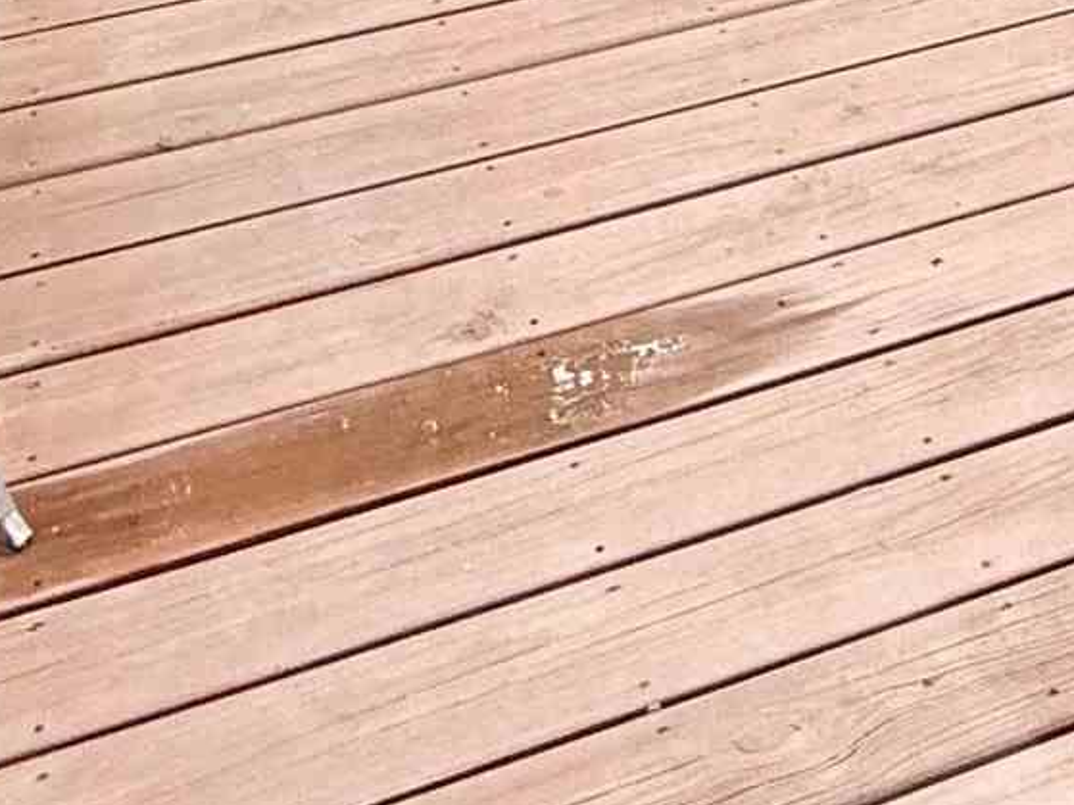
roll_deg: +0.0
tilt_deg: -8.1
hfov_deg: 24.1
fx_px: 2388
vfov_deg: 14.5
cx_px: 1112
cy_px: -966
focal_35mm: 77
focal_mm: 2.22
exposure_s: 1/203
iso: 50
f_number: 2.2
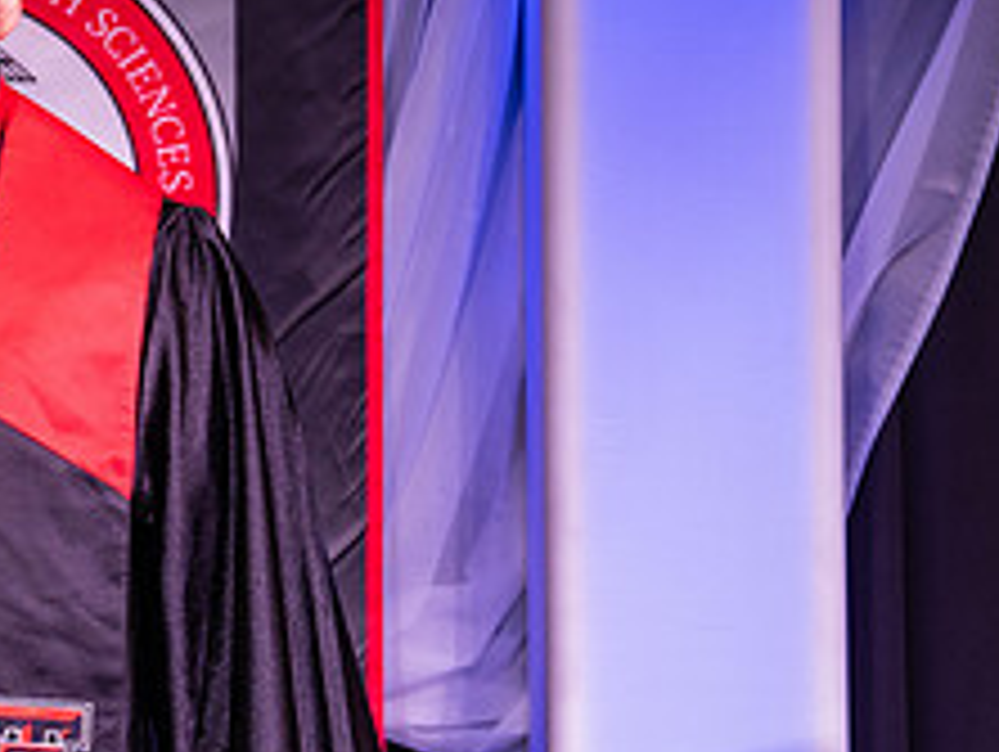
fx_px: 5865
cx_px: -110
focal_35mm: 203
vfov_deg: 7.3
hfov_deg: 9.6
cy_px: 509
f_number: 5.6
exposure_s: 1/160
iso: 1000
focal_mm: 70
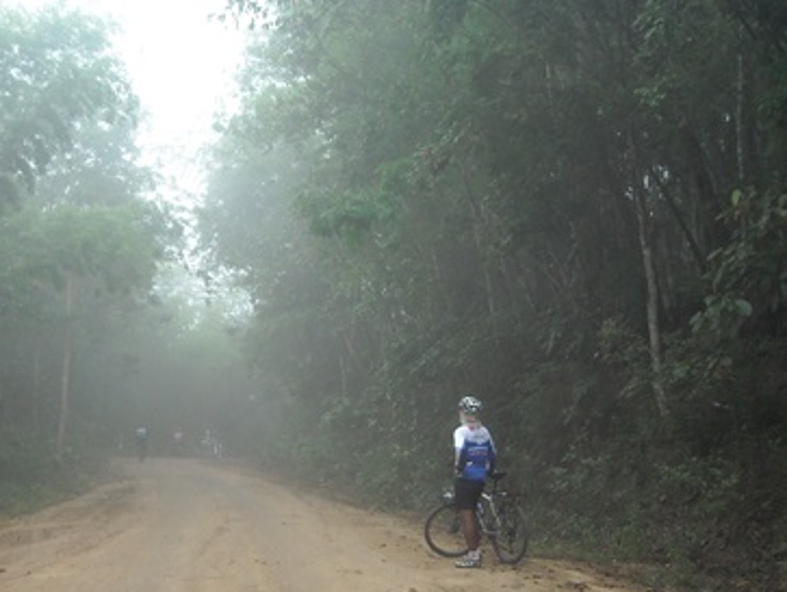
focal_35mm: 53
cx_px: 236
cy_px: 370
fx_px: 1206
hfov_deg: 35.6
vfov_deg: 27.5
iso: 109
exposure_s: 1/60
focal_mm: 5.7
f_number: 2.8
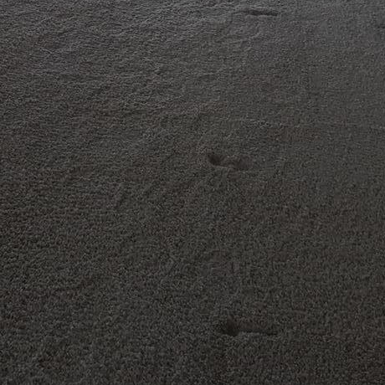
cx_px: -91
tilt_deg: -8.6
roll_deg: +0.9
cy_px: -153
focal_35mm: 91
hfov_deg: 18.0
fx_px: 1145
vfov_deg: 17.6
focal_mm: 4.15
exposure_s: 1/193
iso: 32
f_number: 2.2
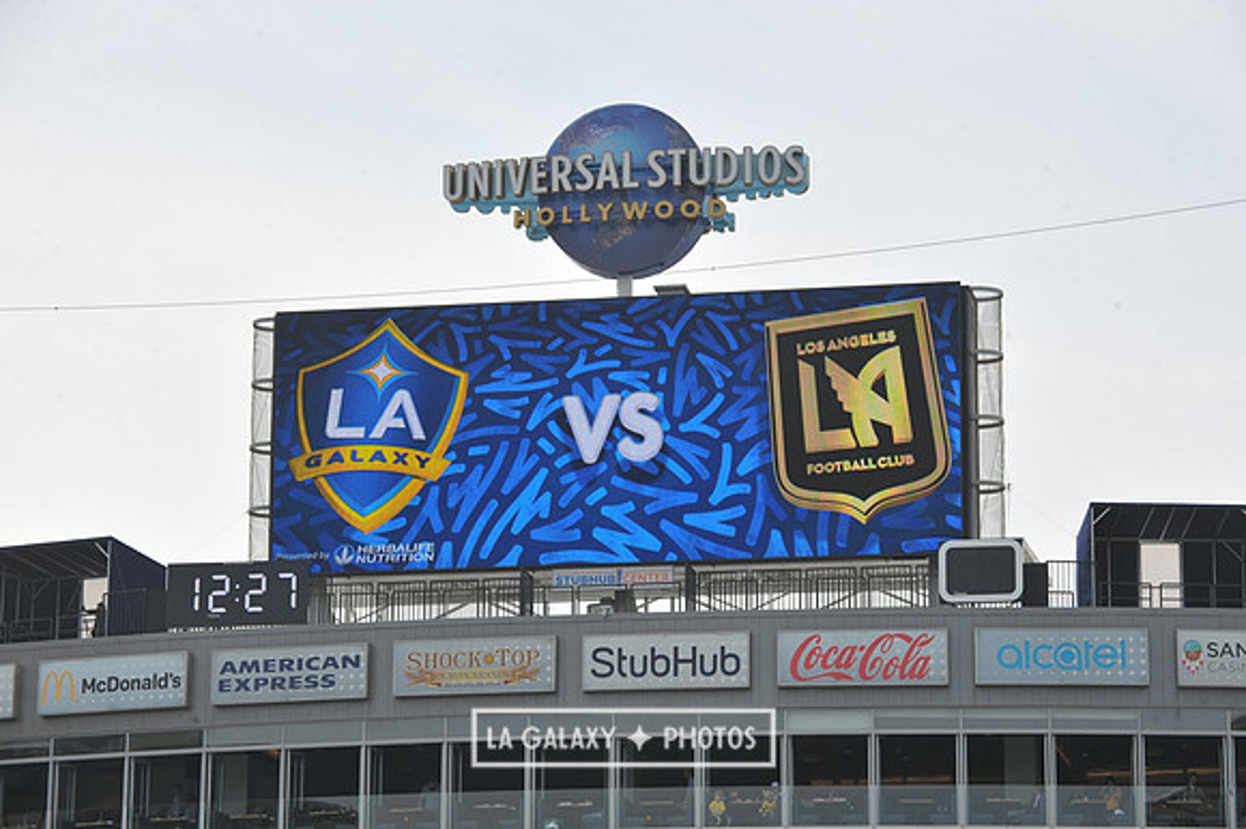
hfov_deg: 16.4
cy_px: 414
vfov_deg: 11.0
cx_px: 623
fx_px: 4324
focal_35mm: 125
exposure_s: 1/500
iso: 200
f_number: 11
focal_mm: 125
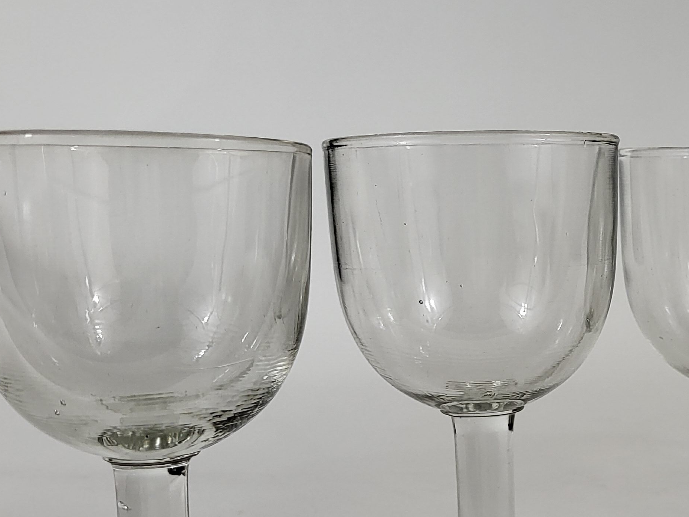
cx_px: 601
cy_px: 348
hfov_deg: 32.8
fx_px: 1115
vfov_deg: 26.0
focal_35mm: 56
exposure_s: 1/100
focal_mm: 5.4
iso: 200
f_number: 1.8
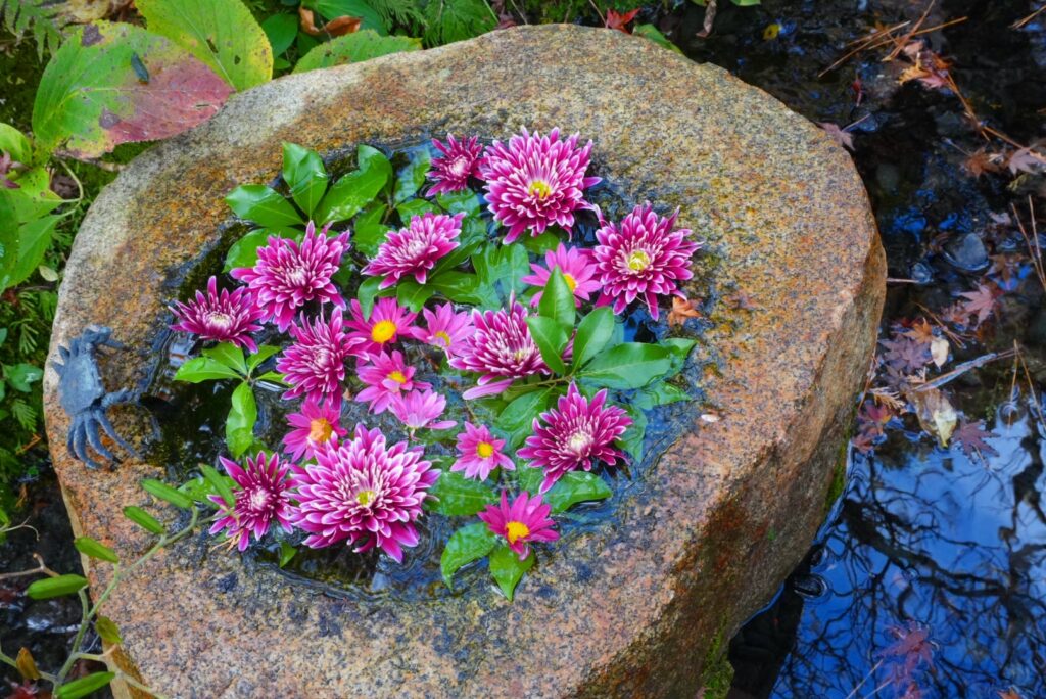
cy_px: 350
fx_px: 1177
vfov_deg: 33.1
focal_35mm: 40
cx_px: 523
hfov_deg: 47.9
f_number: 14
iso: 2000
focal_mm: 27
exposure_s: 1/50
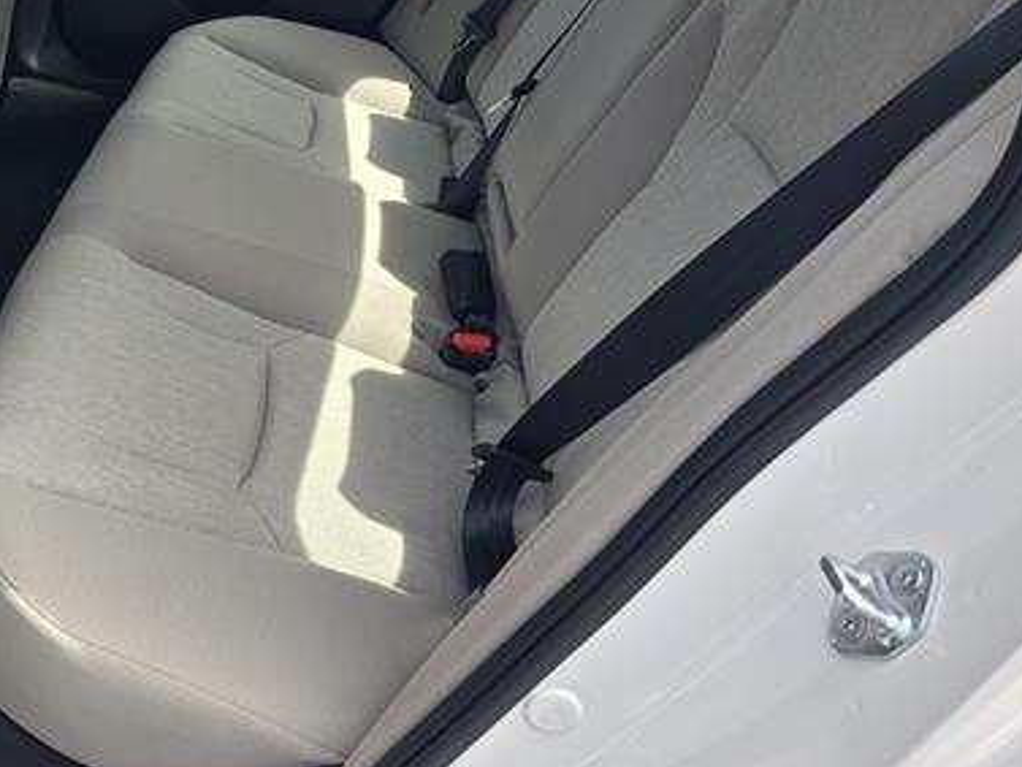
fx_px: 1152
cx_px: 255
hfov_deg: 46.1
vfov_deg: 35.9
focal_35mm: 39
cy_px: 184
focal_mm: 6.3
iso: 12
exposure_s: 1/200
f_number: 1.7
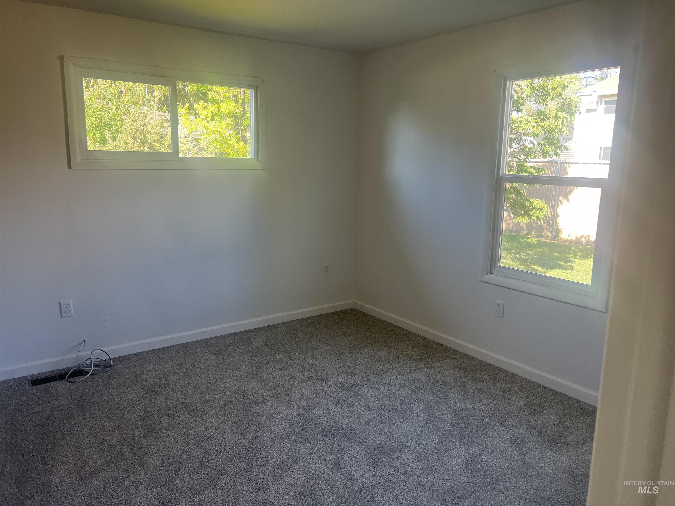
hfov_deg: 67.3
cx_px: 338
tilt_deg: -10.0
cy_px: 253
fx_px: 507
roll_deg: -1.0
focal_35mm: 26
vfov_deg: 53.1
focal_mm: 5.7
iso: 64
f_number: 1.5
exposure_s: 1/123
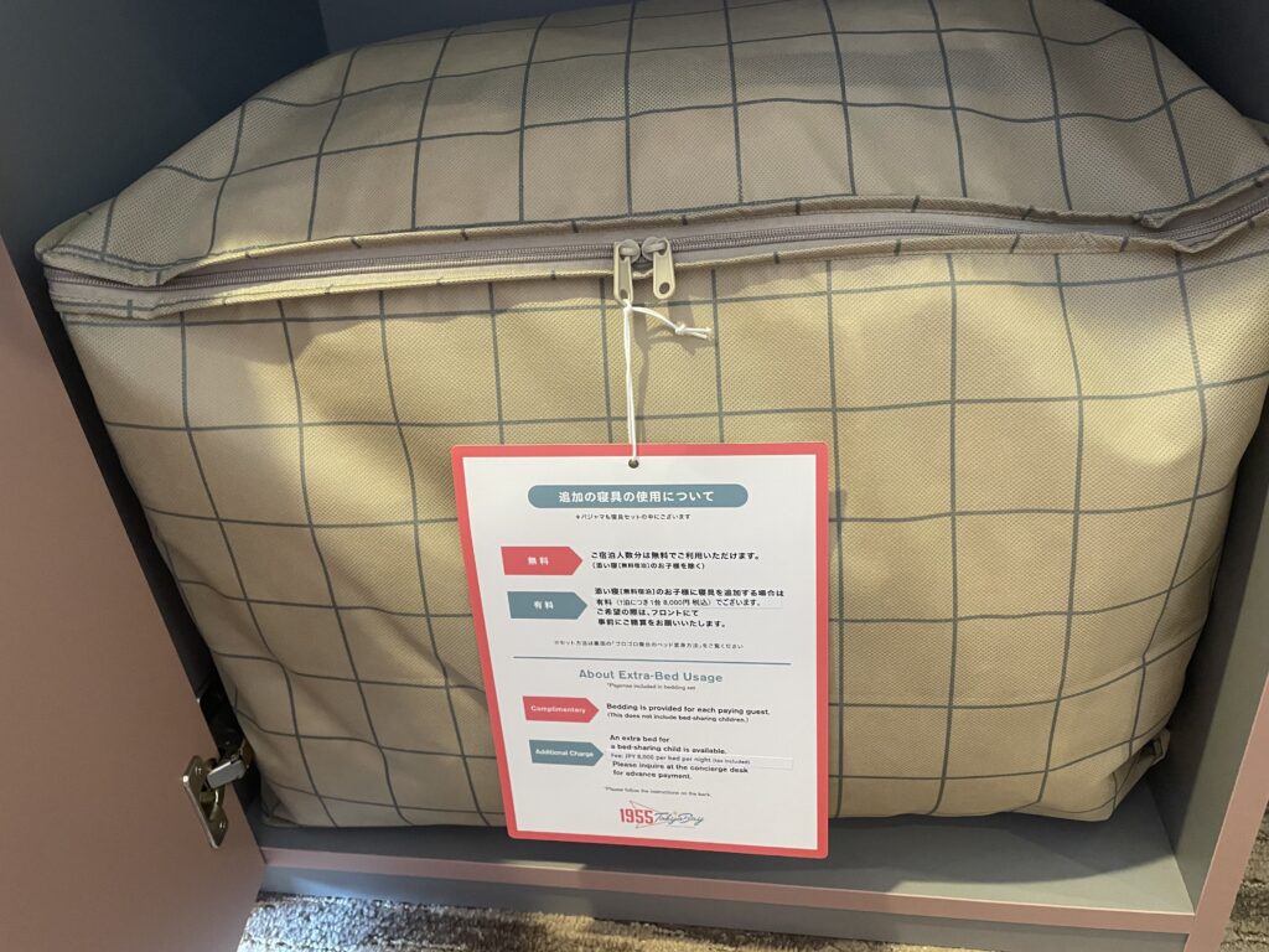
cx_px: 634
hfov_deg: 67.3
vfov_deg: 53.1
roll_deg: +6.8
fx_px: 953
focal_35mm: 26
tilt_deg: -30.5
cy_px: 476
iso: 320
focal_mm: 4.2
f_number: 1.6
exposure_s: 1/52
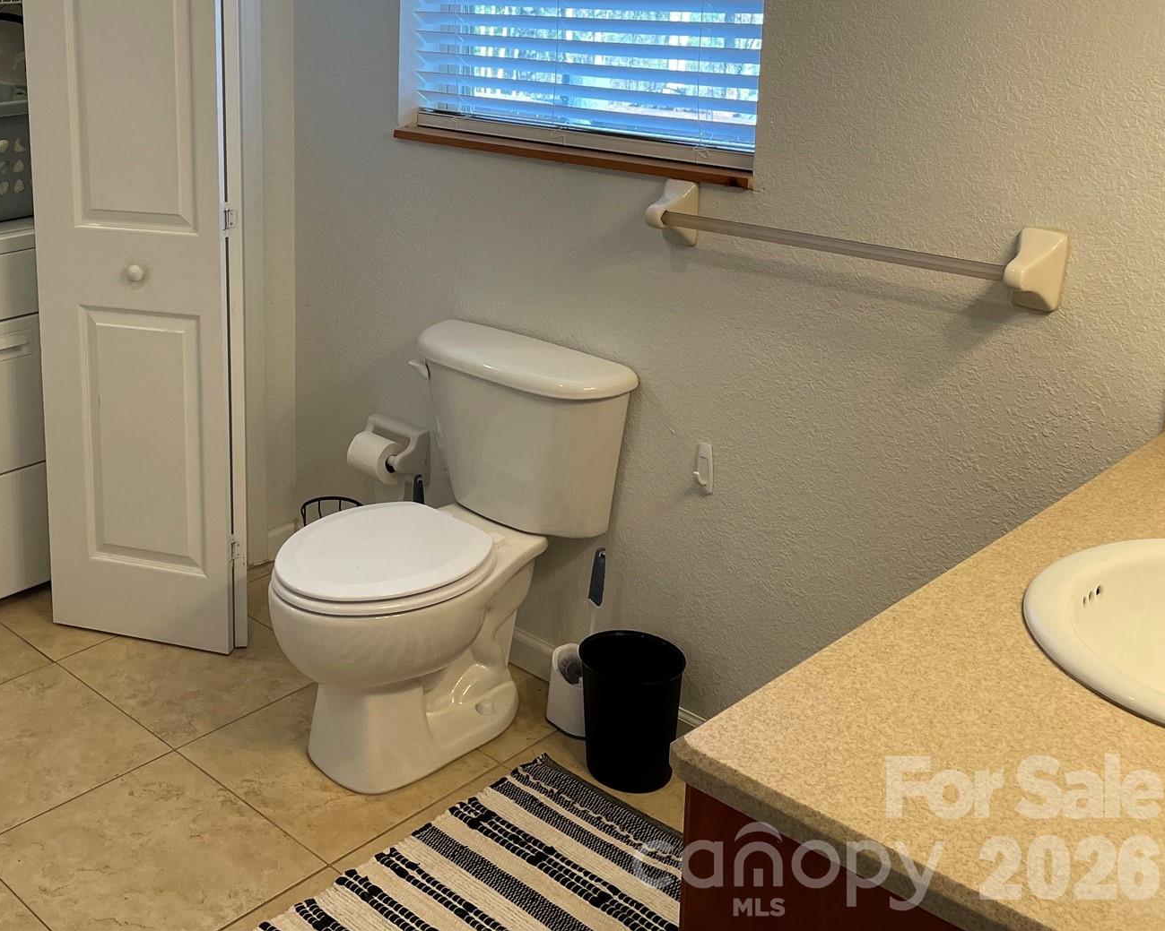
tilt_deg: -12.3
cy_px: 244
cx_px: 254
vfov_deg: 36.5
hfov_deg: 43.9
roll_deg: +1.3
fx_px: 1379
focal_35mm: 40
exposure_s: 1/120
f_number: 1.6
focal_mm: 4.2
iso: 100
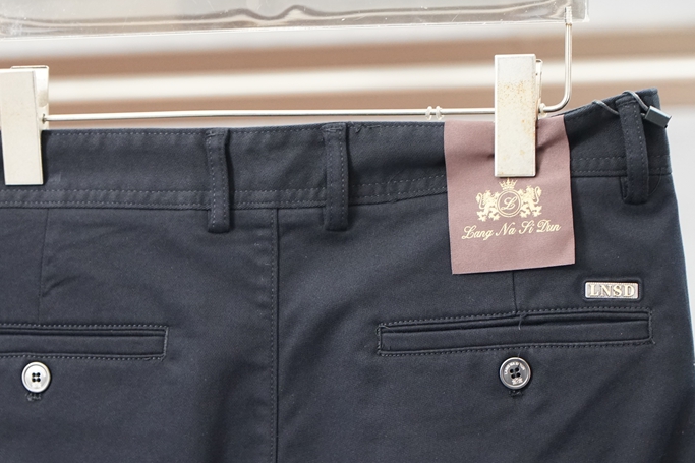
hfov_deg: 12.4
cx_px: 252
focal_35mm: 166
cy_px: 319
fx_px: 3204
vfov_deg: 8.3
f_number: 4
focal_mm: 70
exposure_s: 1/125
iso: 1600
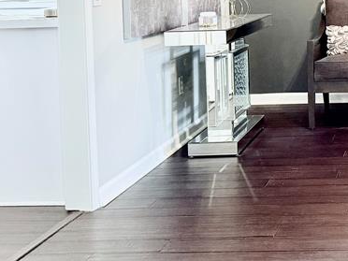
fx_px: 664
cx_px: 403
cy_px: -7
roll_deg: +1.5
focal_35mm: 66
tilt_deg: -2.2
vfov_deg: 21.4
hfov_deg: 26.5
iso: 400
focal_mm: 6.76
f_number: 1.78
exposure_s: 1/60
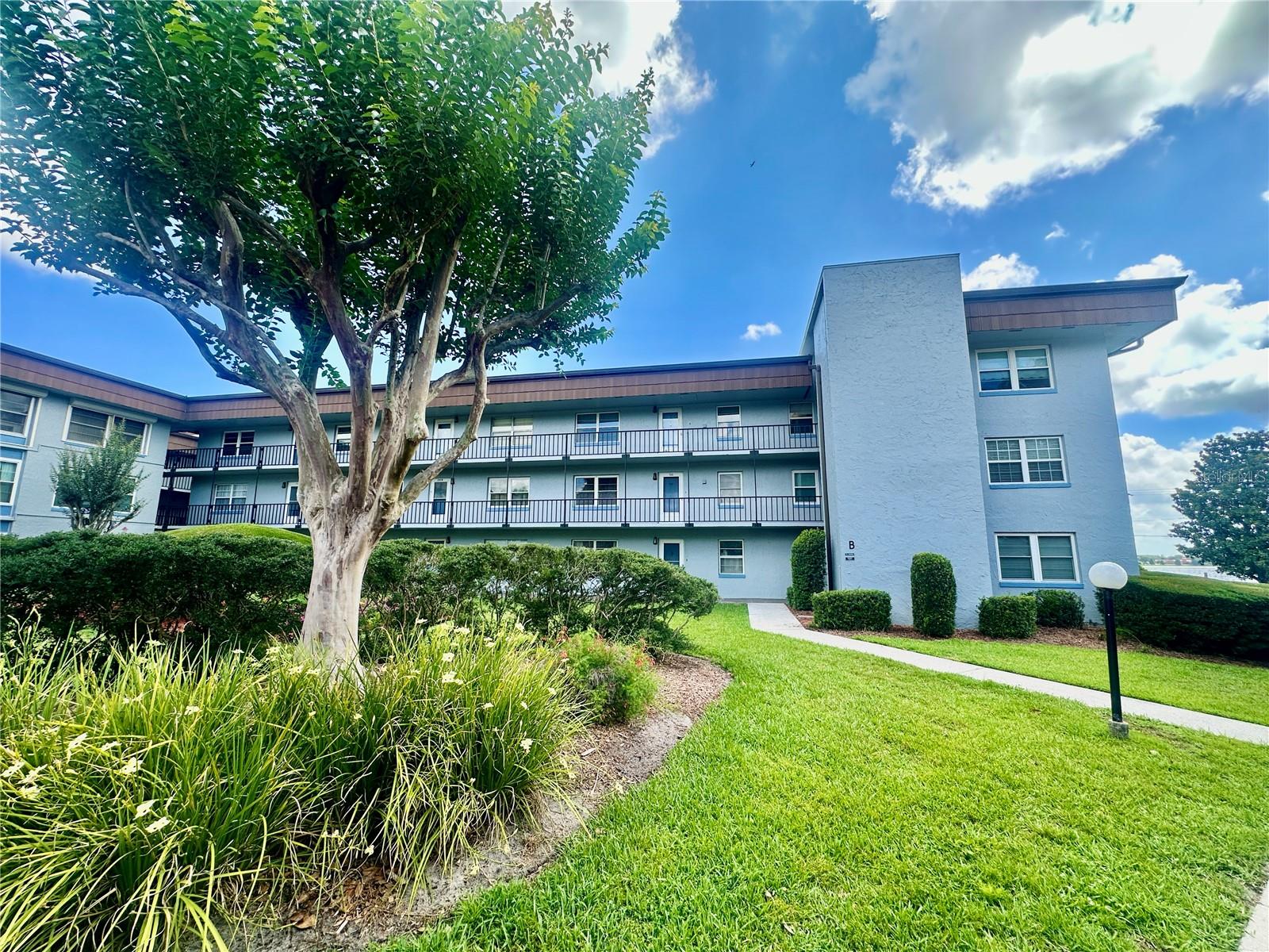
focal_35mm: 14
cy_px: 476
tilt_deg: +8.9
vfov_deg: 85.7
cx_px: 634
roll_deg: -1.1
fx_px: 513
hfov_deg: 102.1
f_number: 2.2
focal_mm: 2.22
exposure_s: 1/485
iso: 40
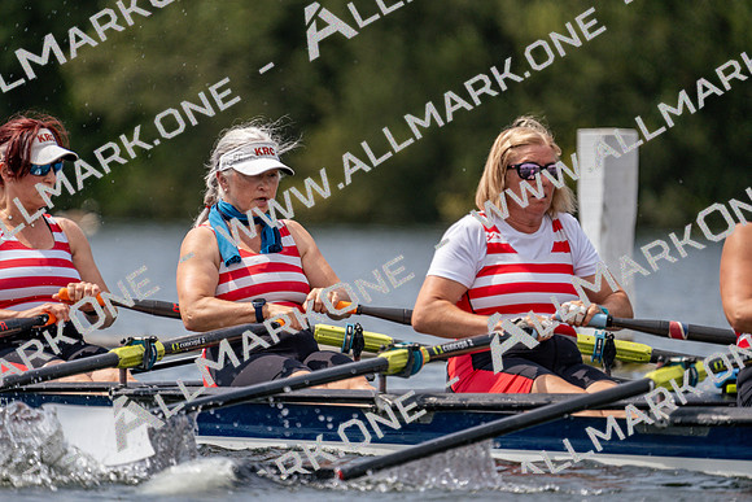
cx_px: 376
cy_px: 251
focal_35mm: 600
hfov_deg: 3.4
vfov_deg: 2.3
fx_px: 12536
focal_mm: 600
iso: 320
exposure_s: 1/1600
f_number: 6.3
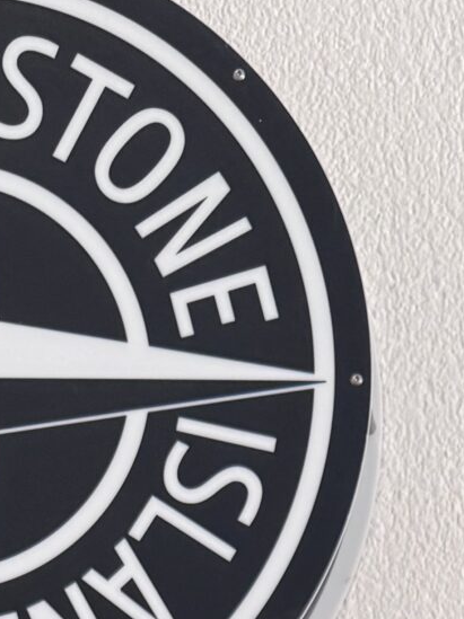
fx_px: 2004
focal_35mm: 112
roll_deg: +0.0
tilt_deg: -3.0
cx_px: 511
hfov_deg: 13.0
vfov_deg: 13.8
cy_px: 1368
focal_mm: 6.76
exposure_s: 1/121
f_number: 1.78
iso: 200
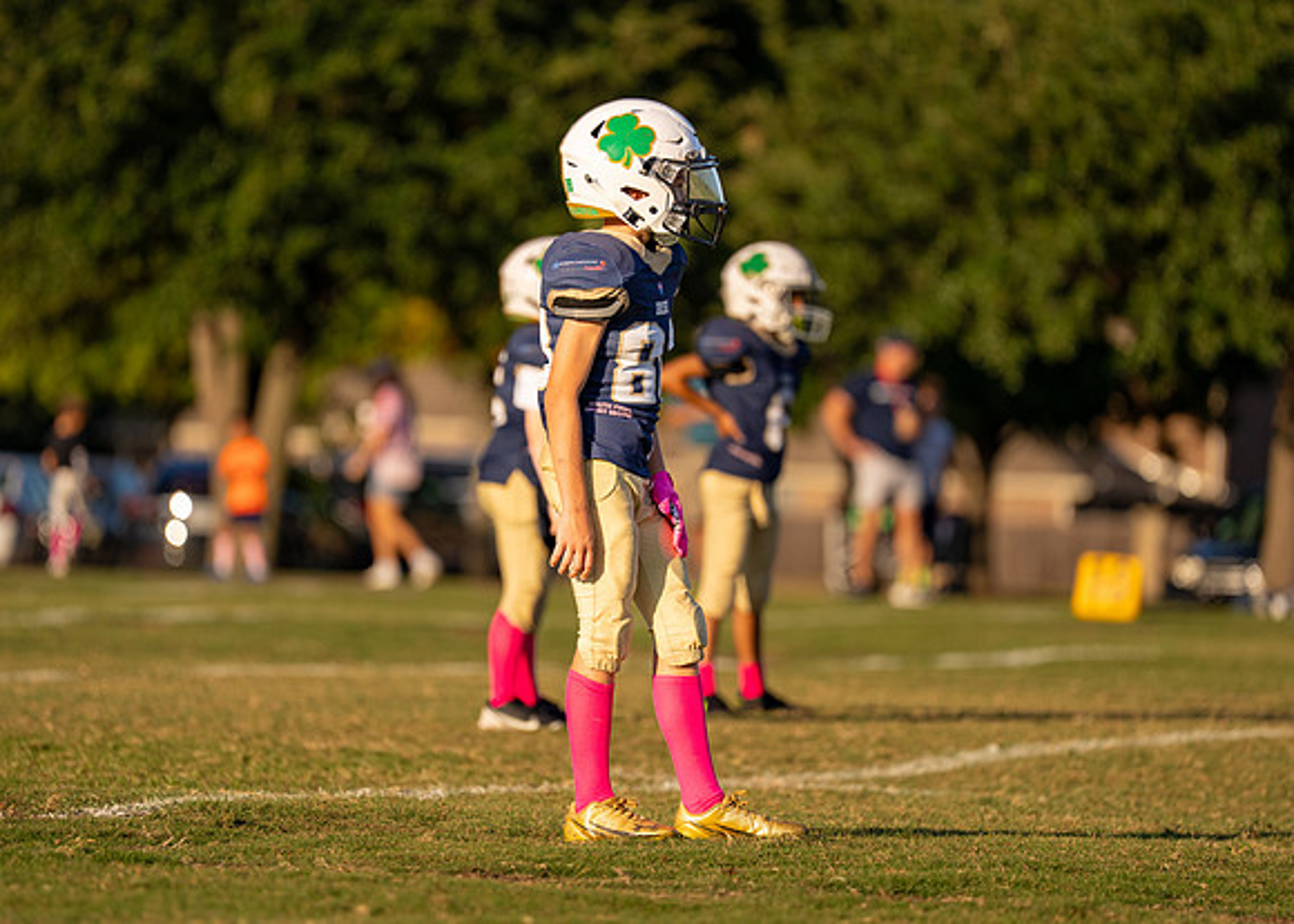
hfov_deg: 8.8
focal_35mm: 229
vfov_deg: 6.3
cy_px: 457
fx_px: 8431
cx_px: 617
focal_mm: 200
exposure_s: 1/5000
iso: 320
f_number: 2.8
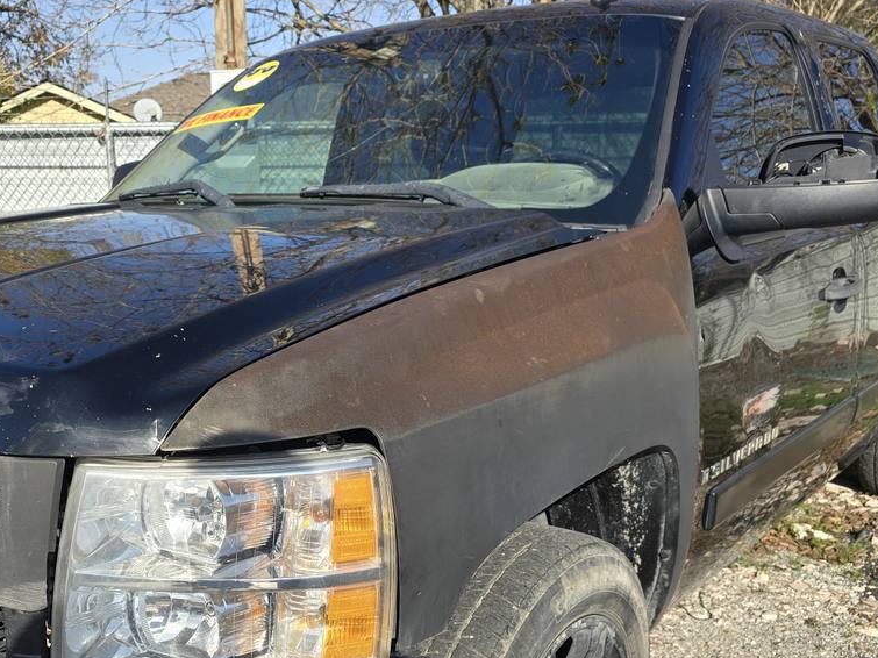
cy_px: 493
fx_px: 989
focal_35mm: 39
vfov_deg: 36.0
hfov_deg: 46.9
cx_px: 272
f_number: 1.7
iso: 12
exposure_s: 1/509
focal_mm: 6.3
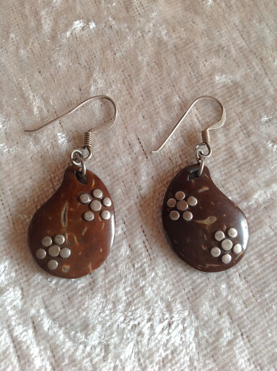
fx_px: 374
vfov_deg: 52.7
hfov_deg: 40.6
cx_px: 138
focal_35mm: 35
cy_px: 186
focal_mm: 4.28
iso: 64
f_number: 2.4
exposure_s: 1/60
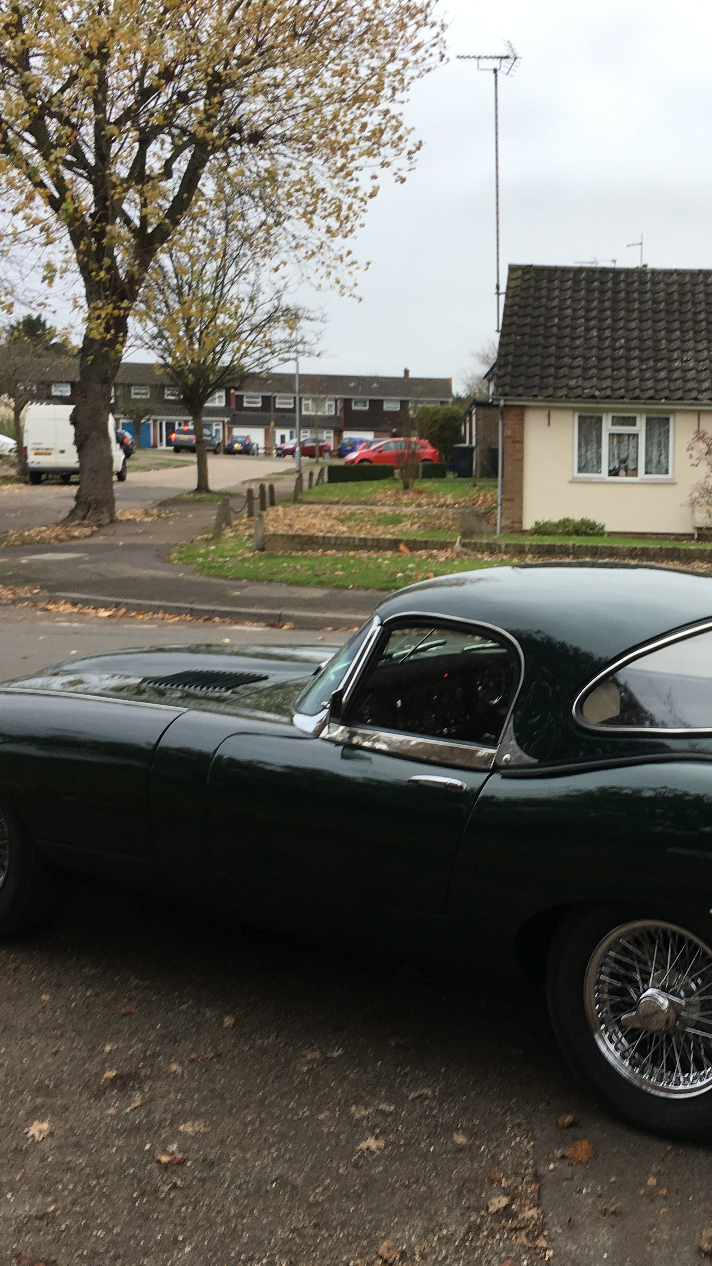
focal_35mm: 43
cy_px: 628
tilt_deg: -4.9
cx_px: 642
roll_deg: -1.5
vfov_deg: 47.4
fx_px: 1444
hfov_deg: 26.8
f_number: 2.2
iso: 32
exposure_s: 1/50
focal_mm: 4.15
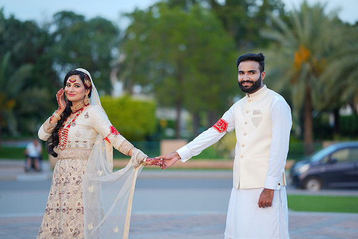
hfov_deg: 23.9
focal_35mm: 85
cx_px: 179
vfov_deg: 16.1
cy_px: 120
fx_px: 845
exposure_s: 1/400
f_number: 1.4
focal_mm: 85
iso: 80
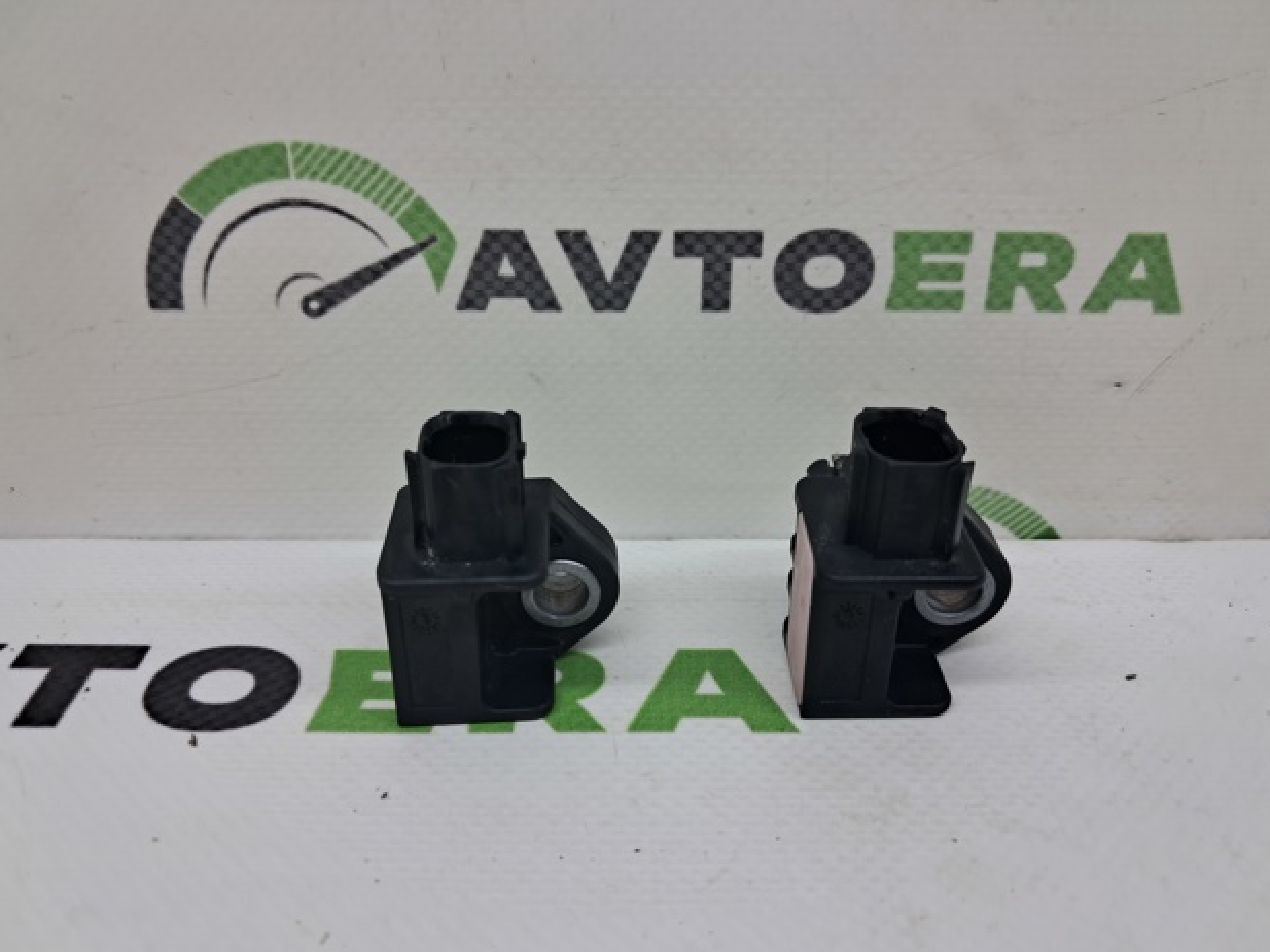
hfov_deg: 63.4
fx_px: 1027
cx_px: 636
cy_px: 486
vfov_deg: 49.8
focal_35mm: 28
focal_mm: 4
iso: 50
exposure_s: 1/60
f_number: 1.8
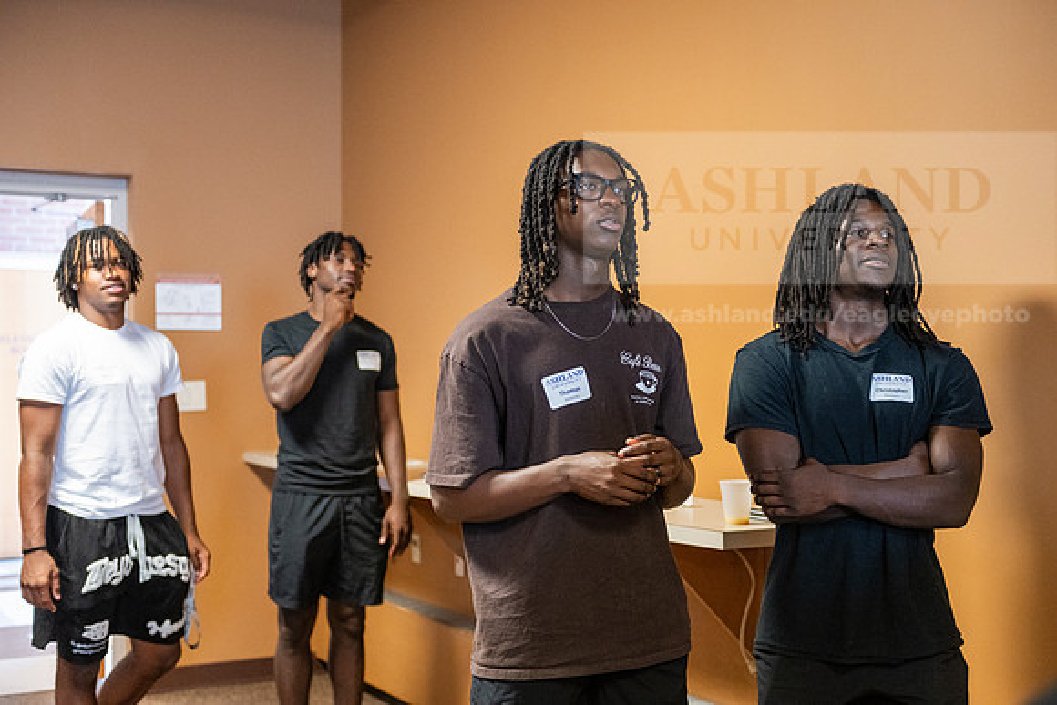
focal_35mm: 48
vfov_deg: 28.1
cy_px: 352
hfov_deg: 41.1
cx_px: 528
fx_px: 1410
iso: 4000
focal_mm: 48
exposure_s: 1/125
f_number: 2.8
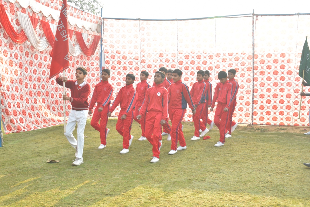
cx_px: 155
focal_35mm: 39
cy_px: 104
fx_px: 336
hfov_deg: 49.5
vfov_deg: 34.2
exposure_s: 1/200
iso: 160
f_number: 4.5
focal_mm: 26
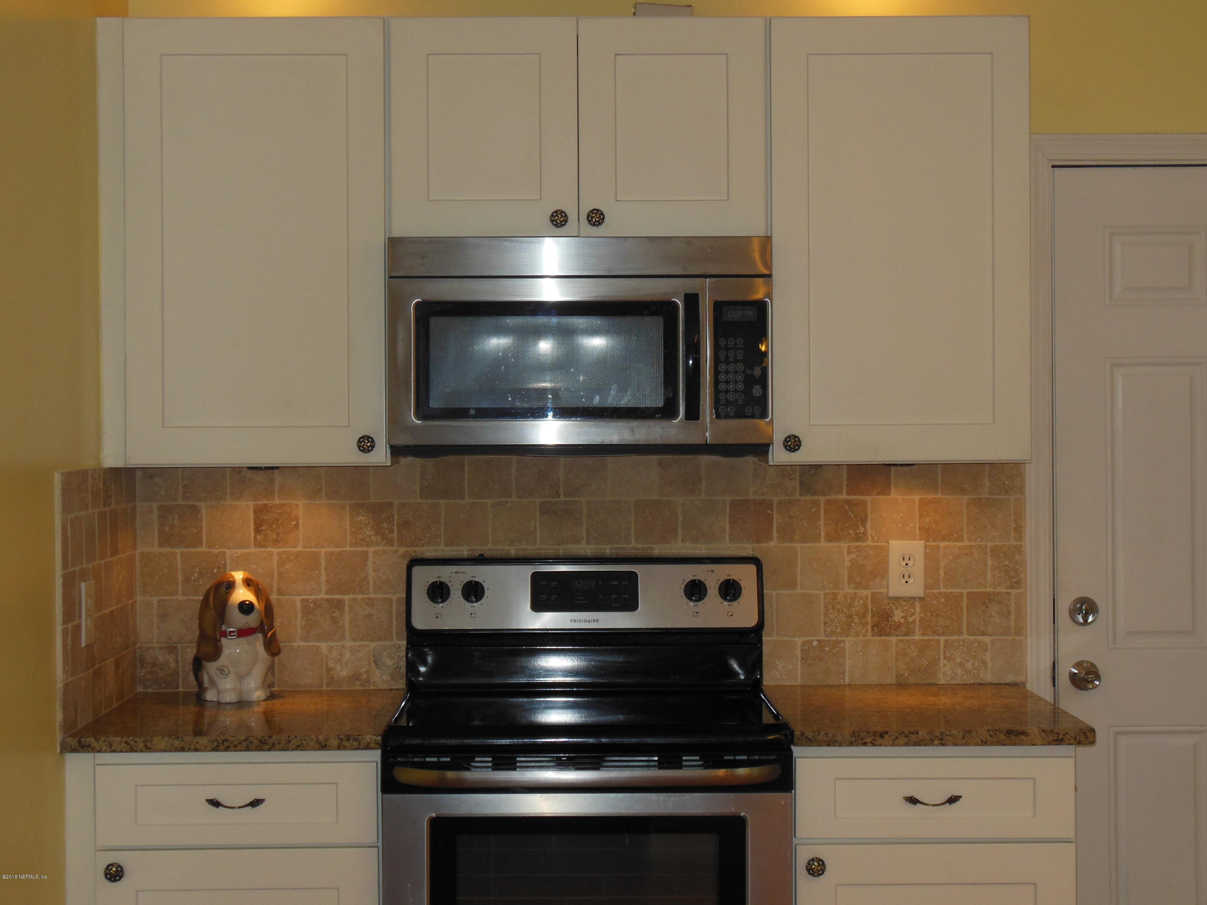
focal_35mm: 57
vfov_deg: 25.7
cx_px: 604
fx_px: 1987
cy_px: 452
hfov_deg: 33.8
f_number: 4.1
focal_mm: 10.2
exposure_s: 1/60
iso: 200
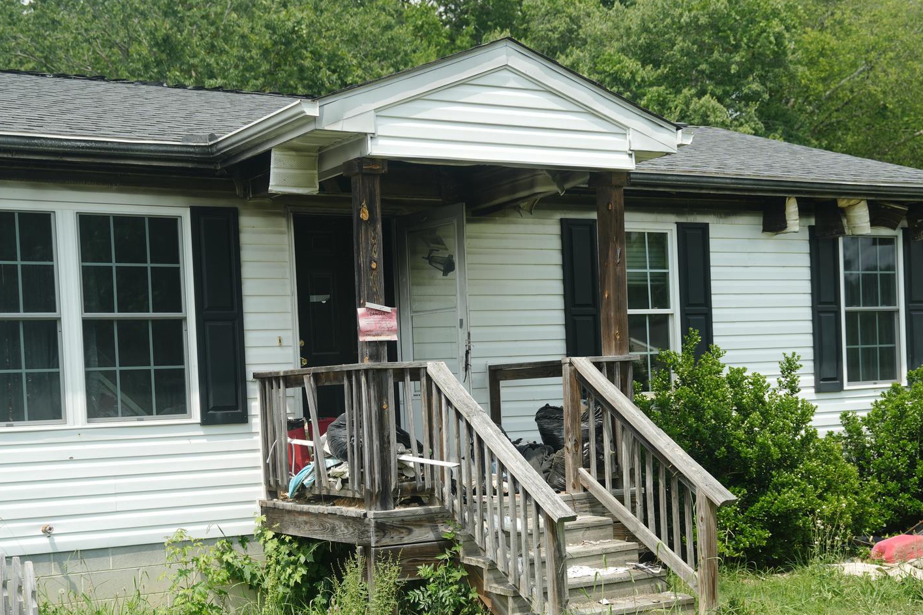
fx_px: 1410
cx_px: 442
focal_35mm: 55
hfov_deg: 36.2
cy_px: 430
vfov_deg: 24.4
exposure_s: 1/200
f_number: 2.8
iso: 100
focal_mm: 38
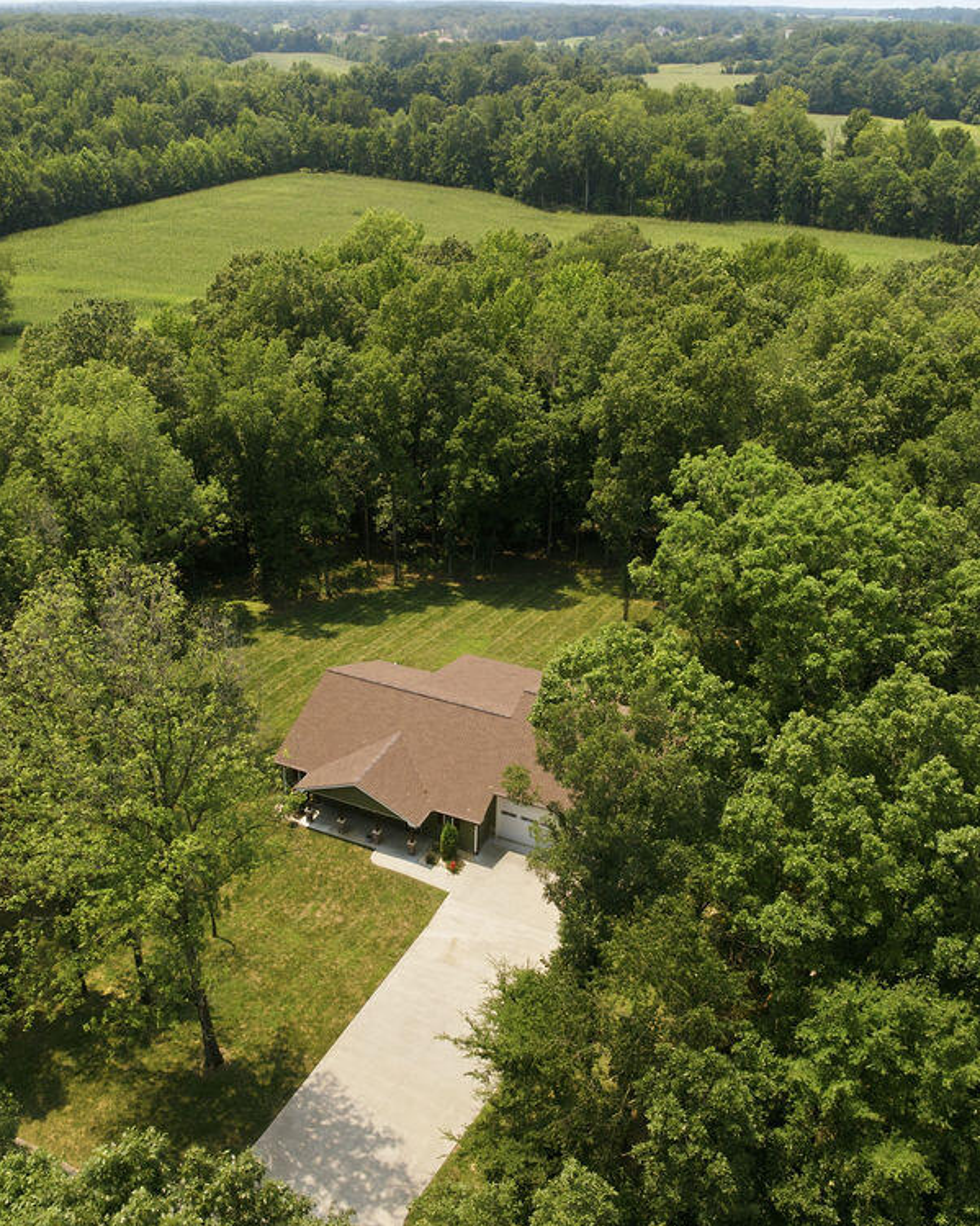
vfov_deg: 55.7
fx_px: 1160
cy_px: 624
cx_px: 417
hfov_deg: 45.6
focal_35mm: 32
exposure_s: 1/320
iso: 200
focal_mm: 12.3
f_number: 9
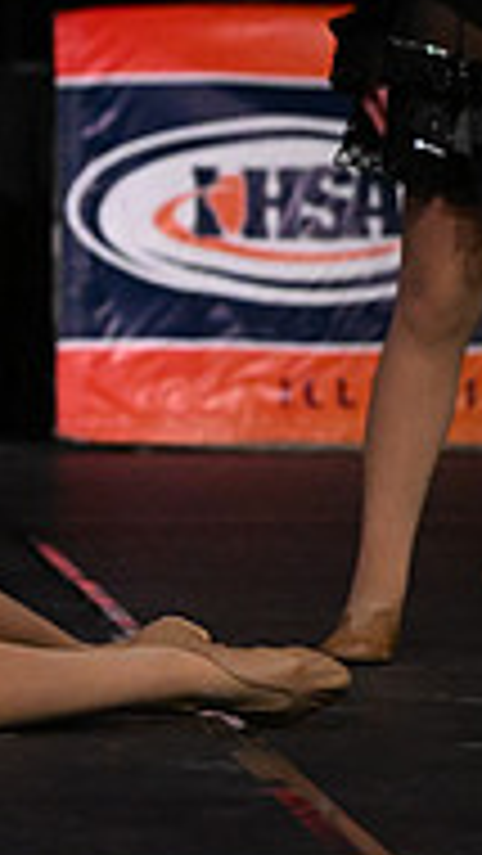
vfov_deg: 4.1
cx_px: -761
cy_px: 670
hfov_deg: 2.3
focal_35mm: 528
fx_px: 11986
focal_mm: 110
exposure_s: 1/1000
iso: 6400
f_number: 4
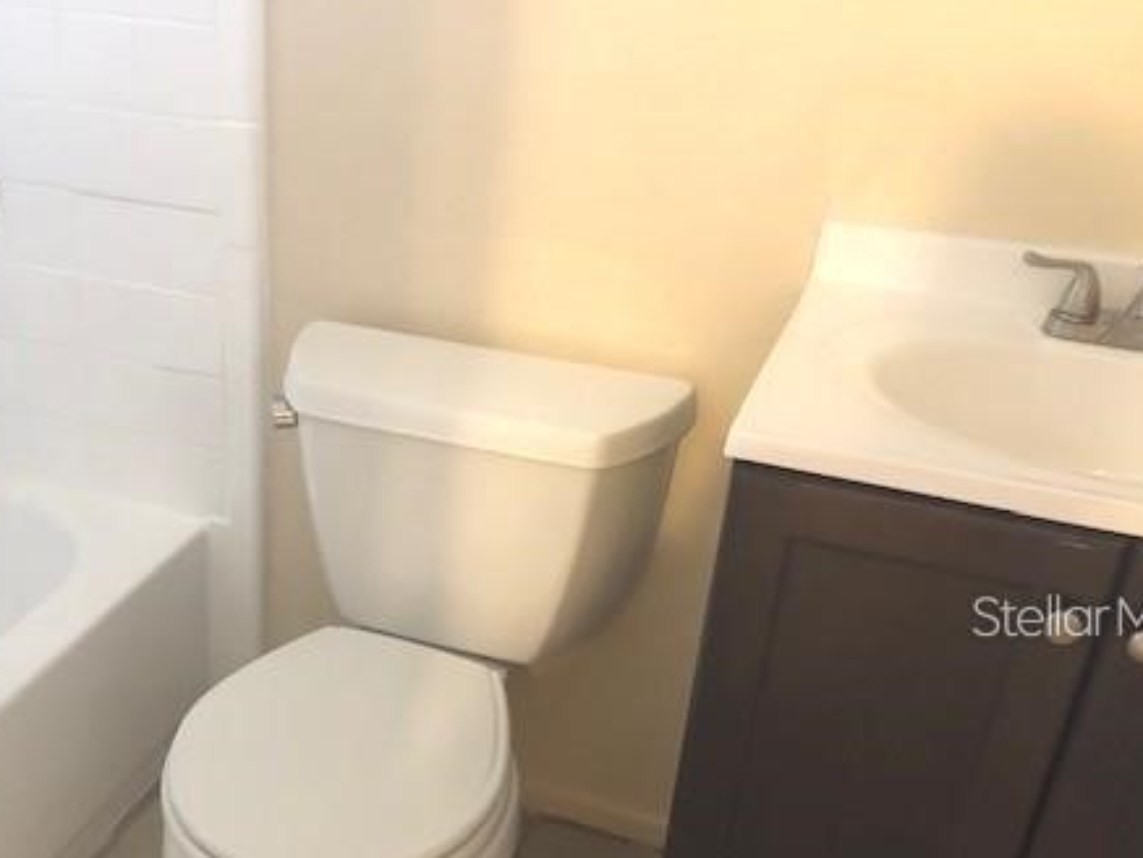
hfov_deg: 45.1
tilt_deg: -32.2
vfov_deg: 34.6
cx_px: 382
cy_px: 615
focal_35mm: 41
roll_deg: -2.1
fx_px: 1354
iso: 100
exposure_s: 1/15
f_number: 1.8
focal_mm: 3.99
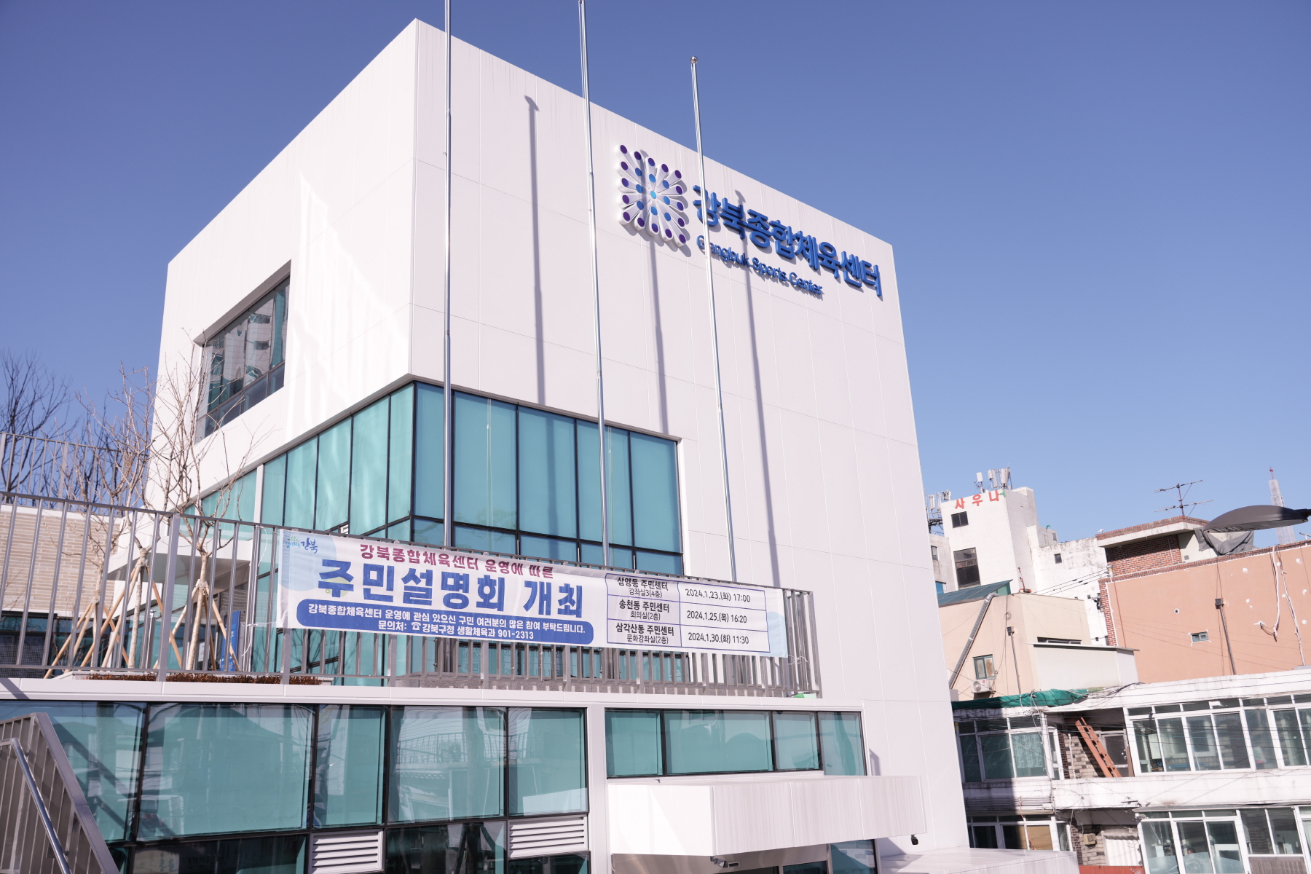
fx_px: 1092
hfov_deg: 61.9
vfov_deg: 43.6
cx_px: 656
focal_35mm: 30
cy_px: 437
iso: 100
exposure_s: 1/640
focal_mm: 30
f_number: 5
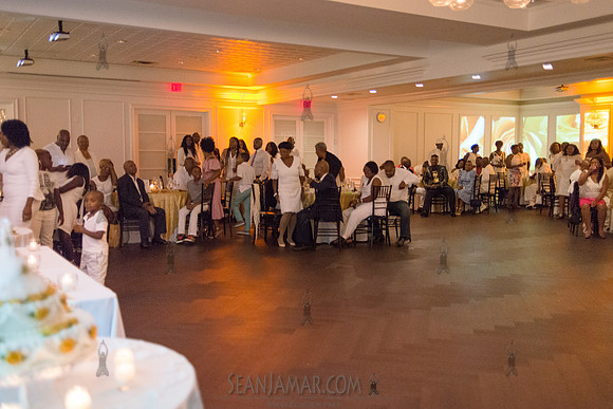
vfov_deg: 36.1
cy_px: 204
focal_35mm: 37
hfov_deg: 52.0
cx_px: 306
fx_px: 628
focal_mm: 35
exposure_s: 1/160
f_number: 2
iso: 4000
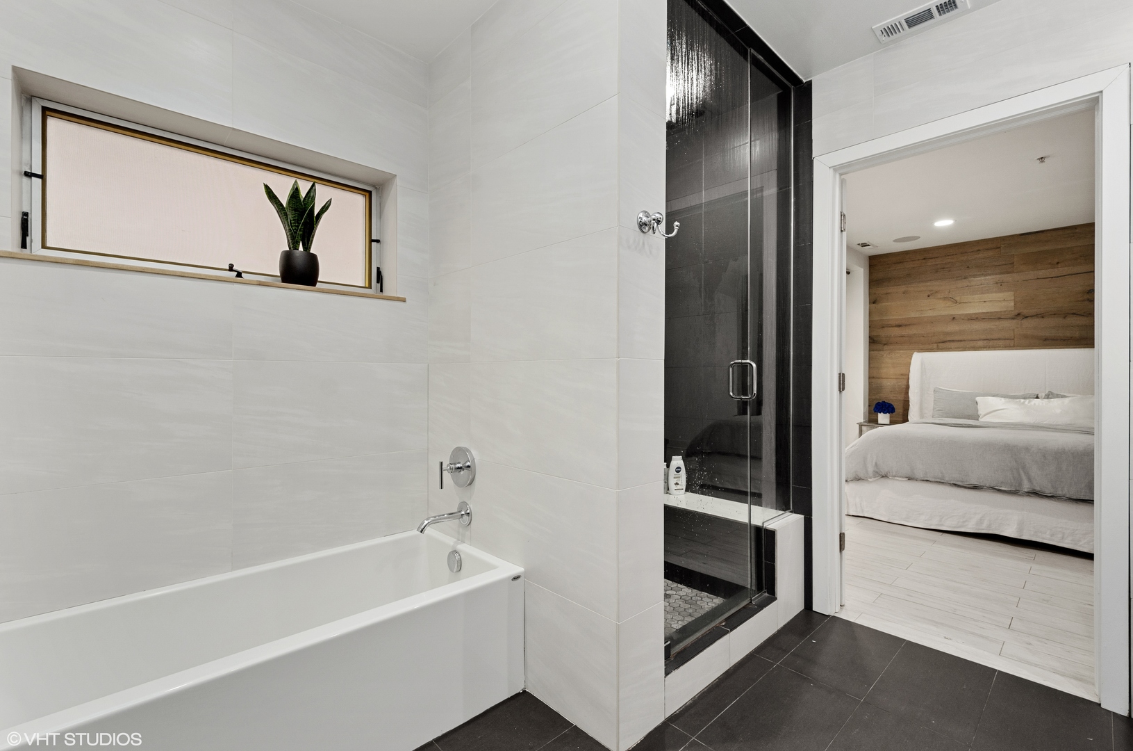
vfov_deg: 77.1
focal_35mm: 15
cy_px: 376
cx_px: 566
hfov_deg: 100.5
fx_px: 471
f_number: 8
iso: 200
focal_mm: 10
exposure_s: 1/5
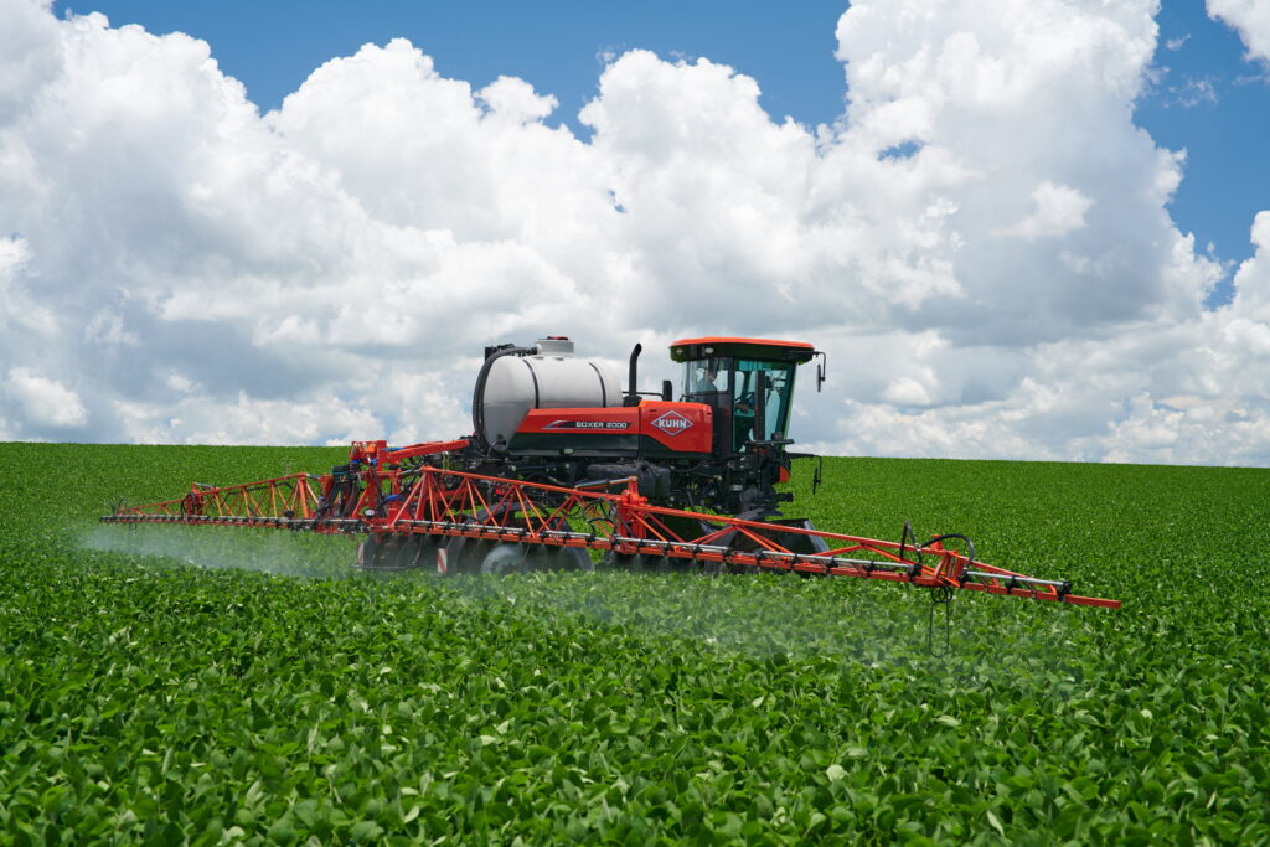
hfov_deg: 39.6
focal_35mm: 50
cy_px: 424
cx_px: 635
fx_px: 1764
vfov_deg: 27.0
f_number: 4
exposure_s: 1/320
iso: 64
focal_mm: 50
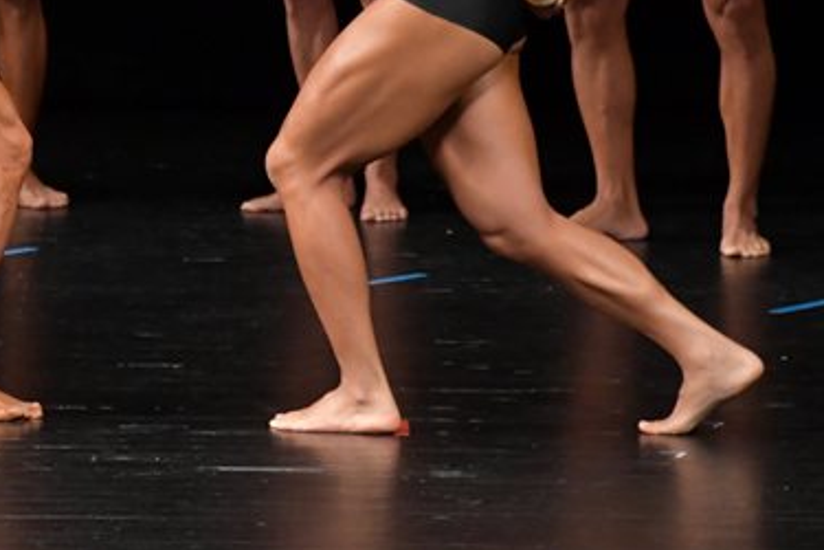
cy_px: -13
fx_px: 13458
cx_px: -5
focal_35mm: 588
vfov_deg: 2.3
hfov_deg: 3.5
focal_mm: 190
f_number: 5.6
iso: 3200
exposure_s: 1/400
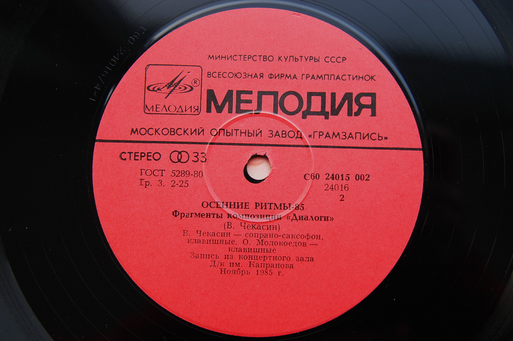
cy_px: 170
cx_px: 256
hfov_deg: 37.9
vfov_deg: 25.7
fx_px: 747
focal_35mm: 52
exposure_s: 1/60
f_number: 4
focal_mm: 35
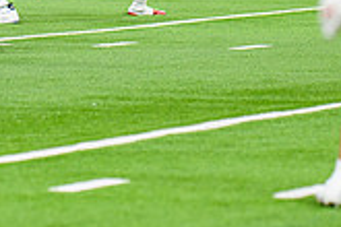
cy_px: -92
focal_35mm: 597
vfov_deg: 2.3
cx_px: 52
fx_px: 5654
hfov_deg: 3.5
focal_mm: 170
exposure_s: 1/400
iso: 1000
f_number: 2.8
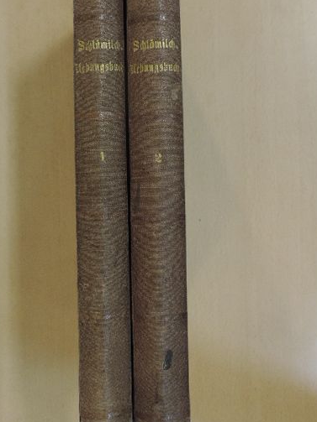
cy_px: 158
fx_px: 513
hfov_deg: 34.3
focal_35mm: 42
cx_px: 140
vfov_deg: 44.4
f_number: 3.2
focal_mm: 5.8
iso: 640
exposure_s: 1/40
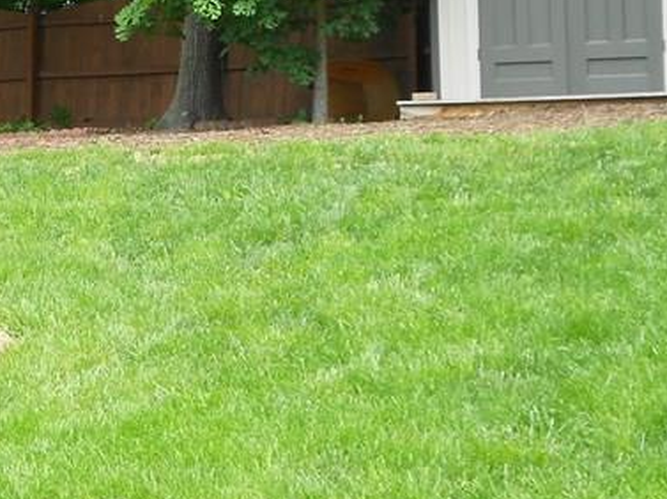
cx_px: -90
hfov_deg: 21.2
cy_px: 71
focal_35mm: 87
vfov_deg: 16.8
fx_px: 1675
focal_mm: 5.8
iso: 80
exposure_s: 1/160
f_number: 3.6
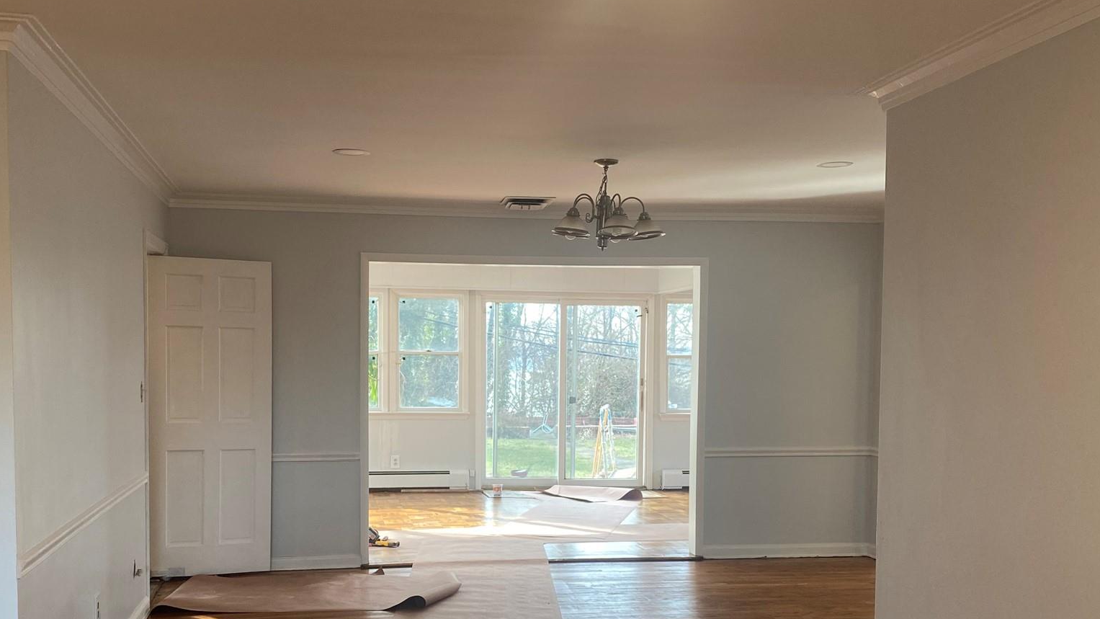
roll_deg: -0.6
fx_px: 1108
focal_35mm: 38
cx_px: 481
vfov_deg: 30.9
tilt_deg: -5.5
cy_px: 427
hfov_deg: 52.6
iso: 100
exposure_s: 1/120
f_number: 1.8
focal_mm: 4.25
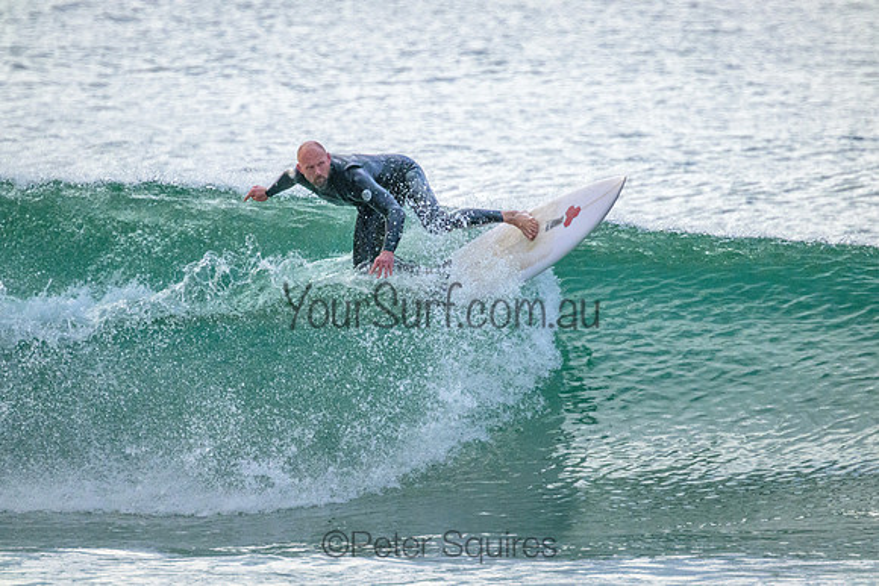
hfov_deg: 2.6
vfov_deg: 1.7
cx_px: 440
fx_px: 19537
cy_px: 293
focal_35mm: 800
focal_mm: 800
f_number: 11
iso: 7200
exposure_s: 1/2000
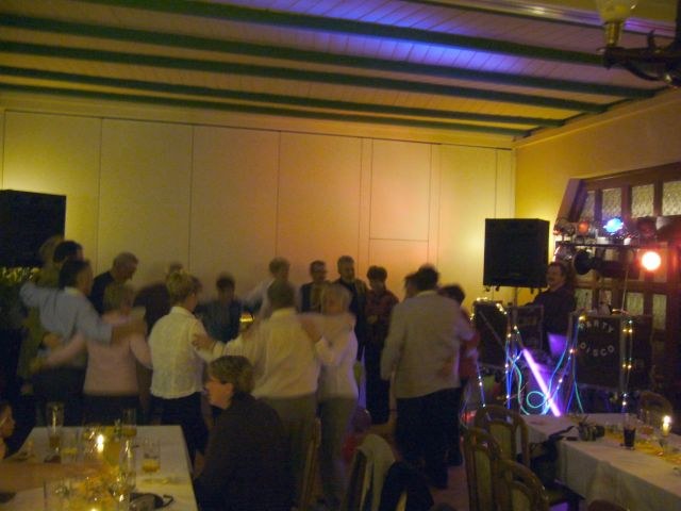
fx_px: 689
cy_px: 256
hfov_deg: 52.6
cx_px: 340
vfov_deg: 40.7
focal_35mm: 35
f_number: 2.8
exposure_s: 1/8
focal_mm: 5.8
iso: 200
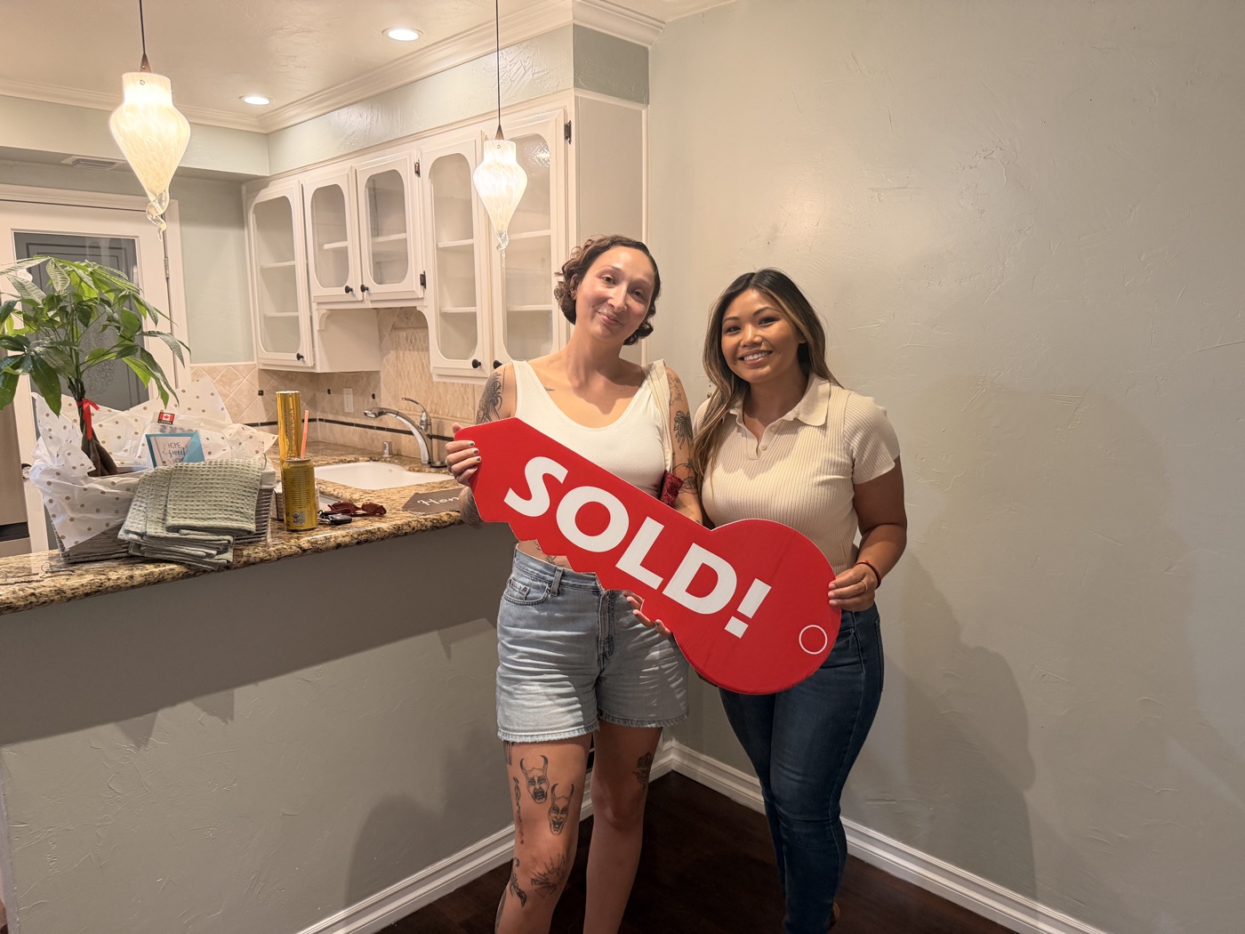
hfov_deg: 71.6
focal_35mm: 24
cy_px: 467
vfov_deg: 56.8
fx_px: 863
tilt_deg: -9.5
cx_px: 622
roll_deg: -0.1
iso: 320
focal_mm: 6.76
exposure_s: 1/60
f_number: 1.78
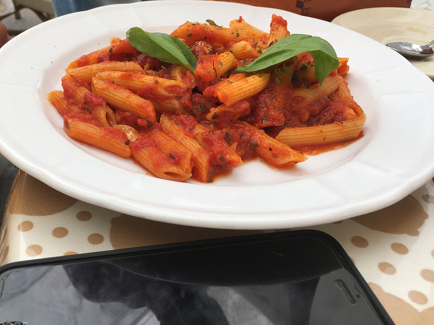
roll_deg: +0.0
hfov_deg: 43.2
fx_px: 539
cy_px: 117
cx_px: 140
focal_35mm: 43
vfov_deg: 33.4
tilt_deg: -31.7
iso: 25
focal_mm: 4.15
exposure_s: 1/463
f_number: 2.2
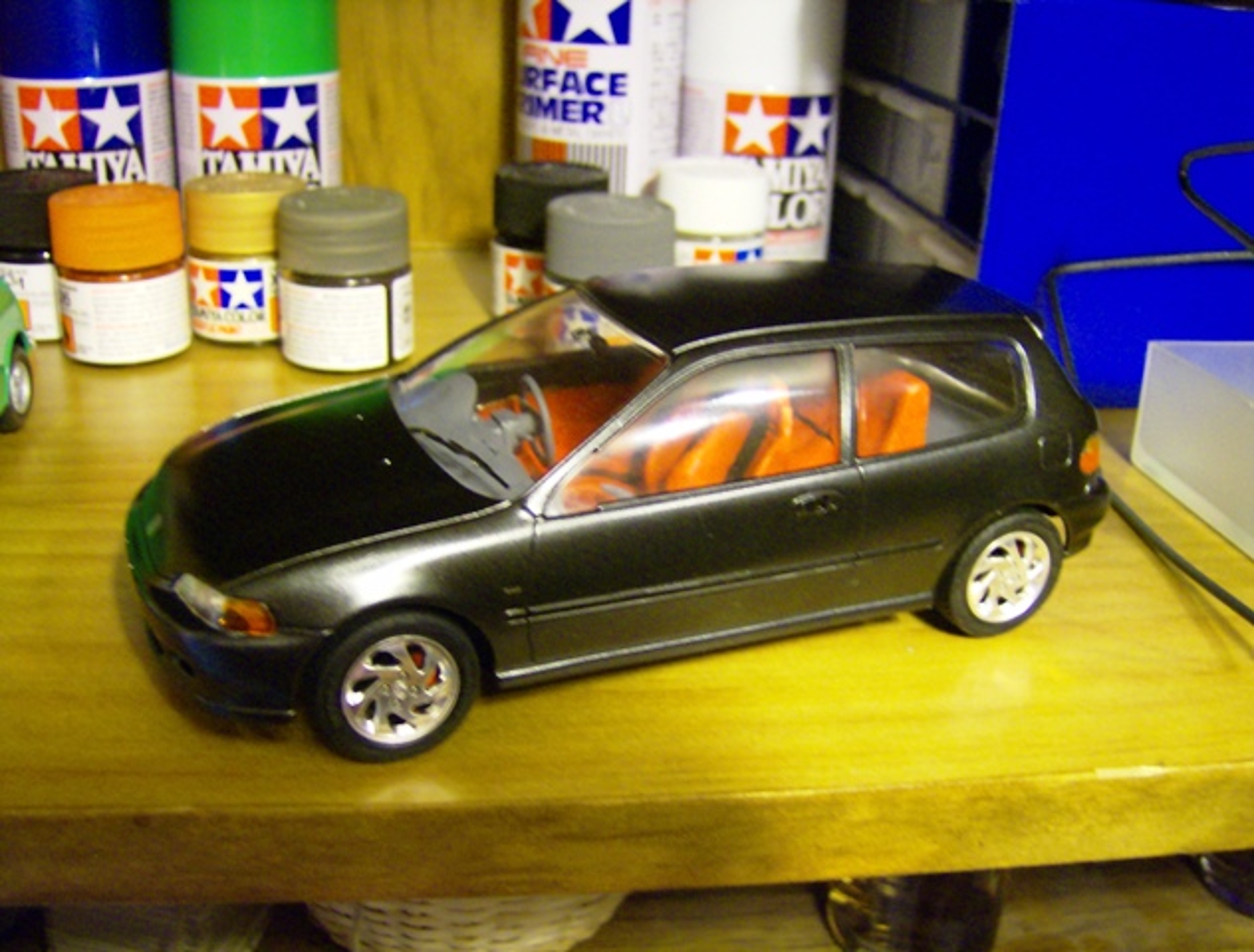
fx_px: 1310
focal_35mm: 36
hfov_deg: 51.2
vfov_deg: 40.0
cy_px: 476
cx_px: 627
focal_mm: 6
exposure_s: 1/3.42
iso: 200
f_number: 2.8
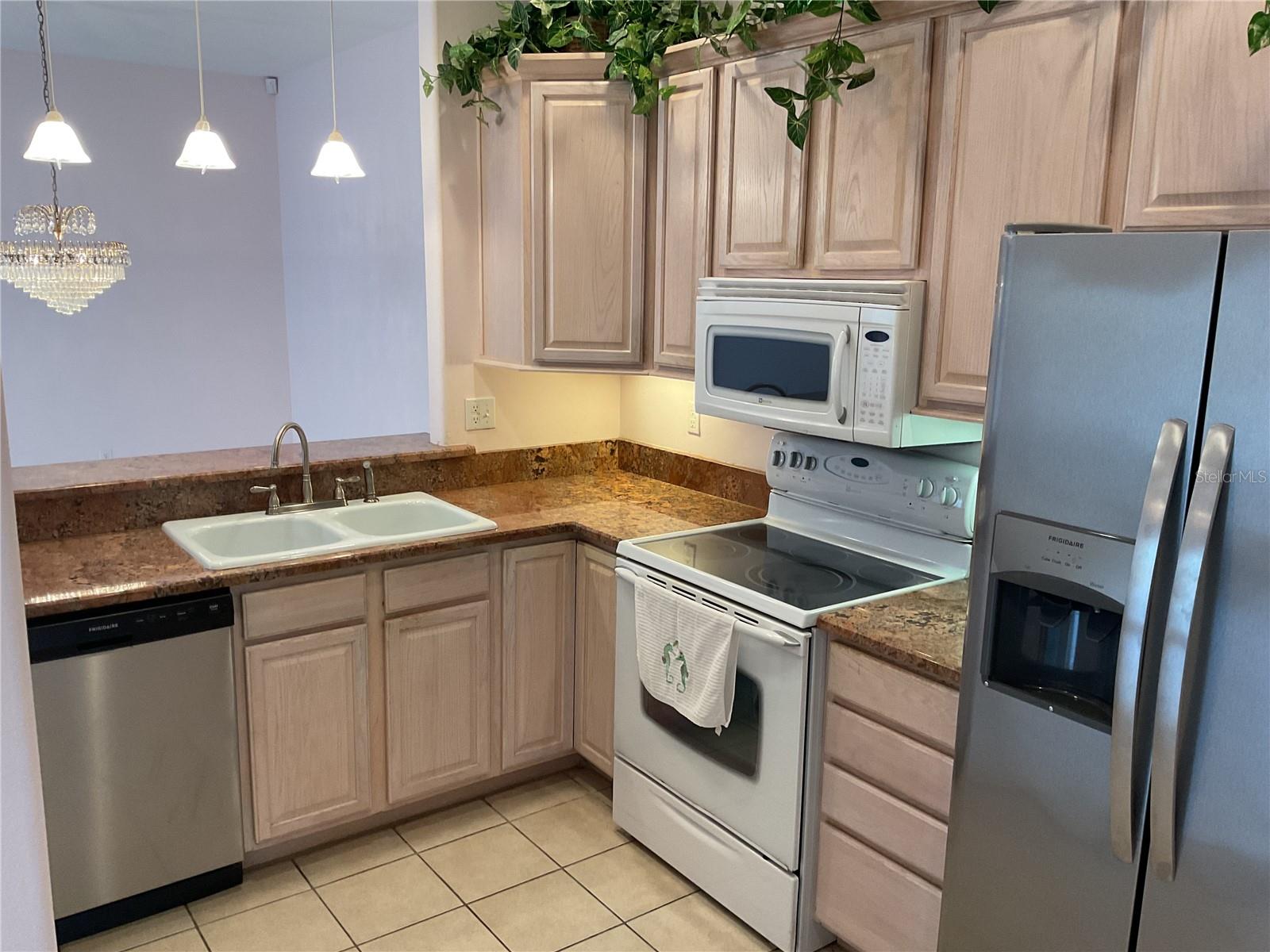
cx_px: 635
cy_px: 476
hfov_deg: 61.7
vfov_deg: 48.2
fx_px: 1064
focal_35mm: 29
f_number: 1.8
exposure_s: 1/60
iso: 100
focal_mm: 3
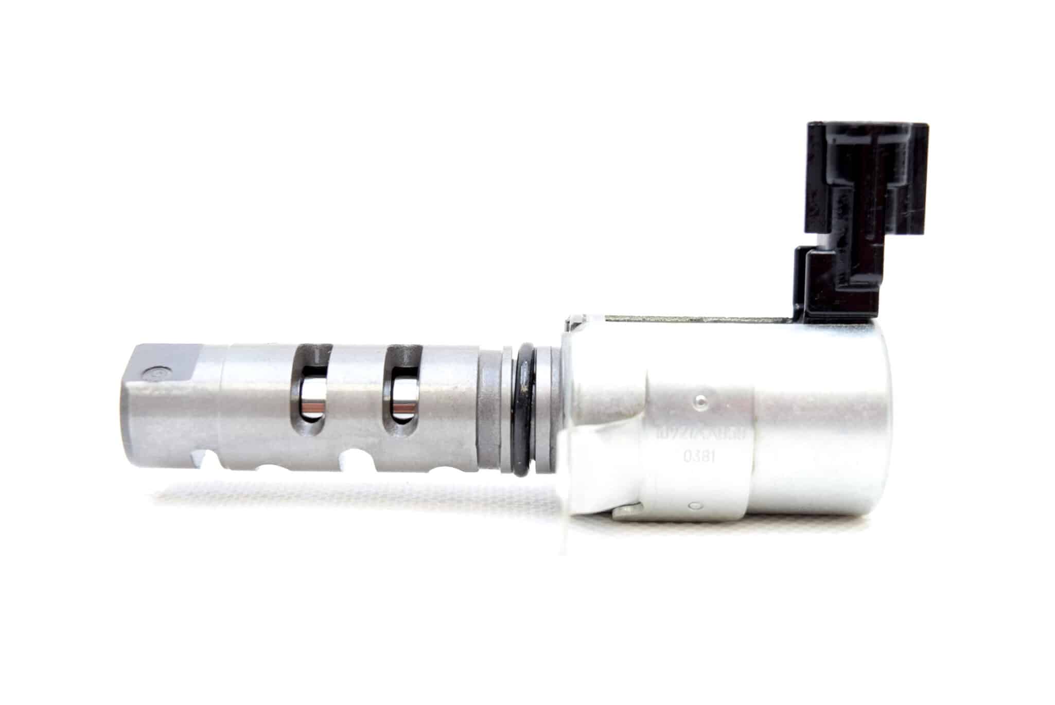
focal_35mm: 51
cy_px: 352
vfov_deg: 26.5
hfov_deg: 38.9
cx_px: 528
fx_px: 1496
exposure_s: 1/125
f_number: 5.6
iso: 400
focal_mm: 34
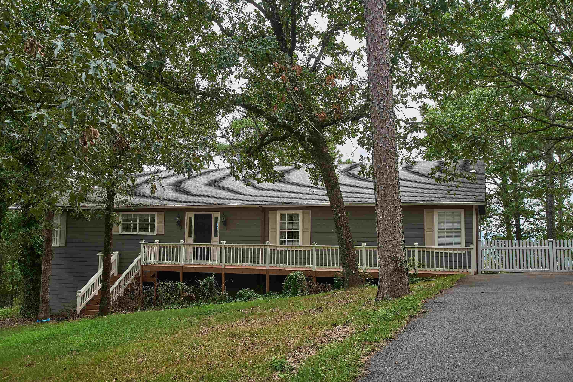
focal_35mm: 36
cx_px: 285
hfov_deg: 53.1
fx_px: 573
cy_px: 196
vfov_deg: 36.9
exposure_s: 1/160
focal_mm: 35
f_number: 7.1
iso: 200
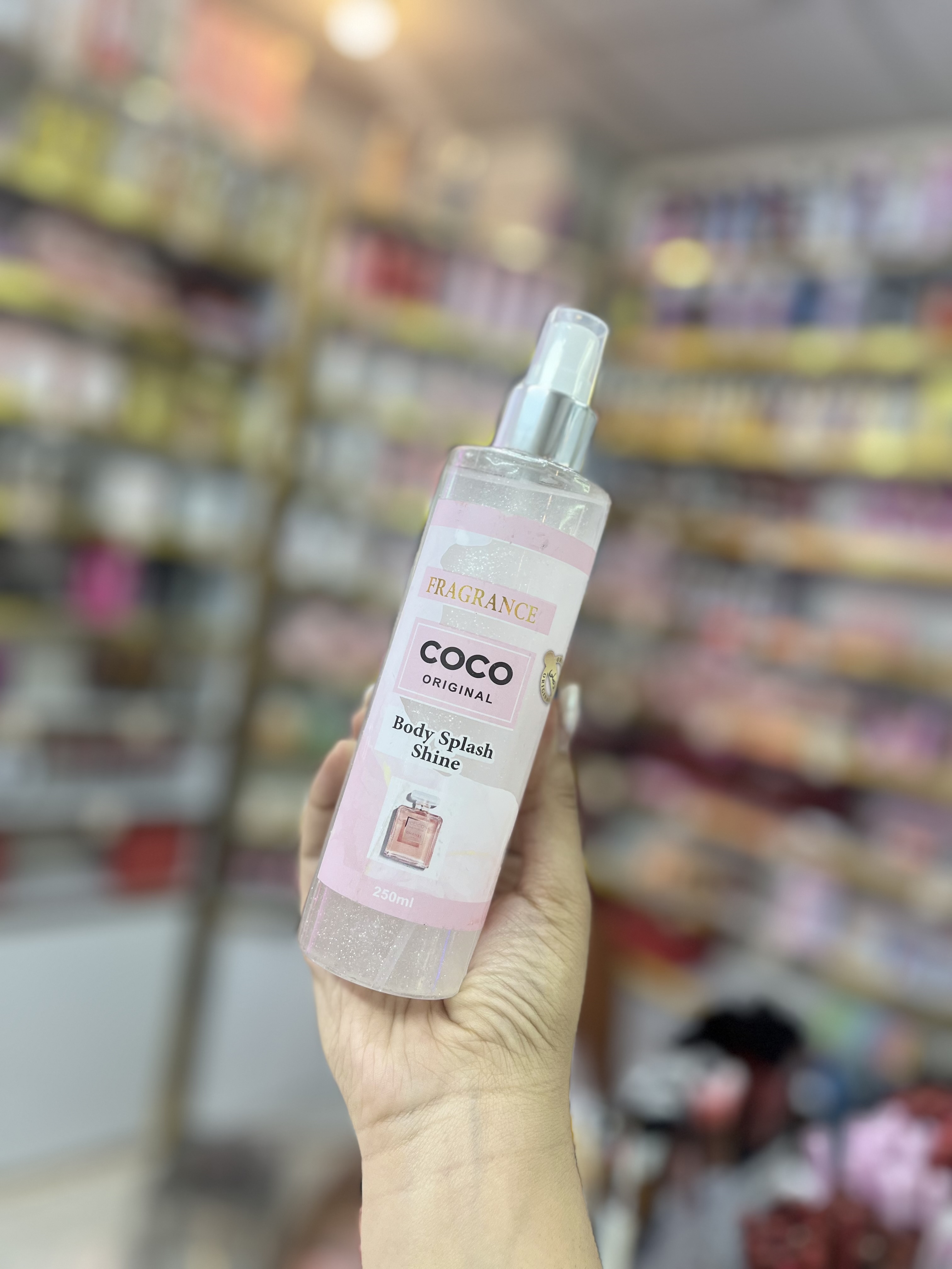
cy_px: 634
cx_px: 476
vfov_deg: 67.3
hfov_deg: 53.1
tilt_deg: -3.7
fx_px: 953
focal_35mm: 26
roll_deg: -10.8
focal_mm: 5.1
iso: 64
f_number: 1.6
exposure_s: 1/100
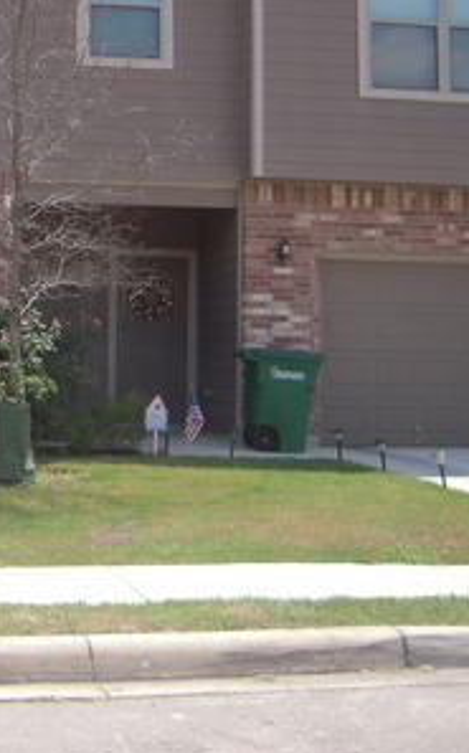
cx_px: -51
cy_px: 302
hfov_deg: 19.4
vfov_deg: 31.9
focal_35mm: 64
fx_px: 1312
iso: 100
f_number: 5.4
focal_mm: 5
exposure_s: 1/800
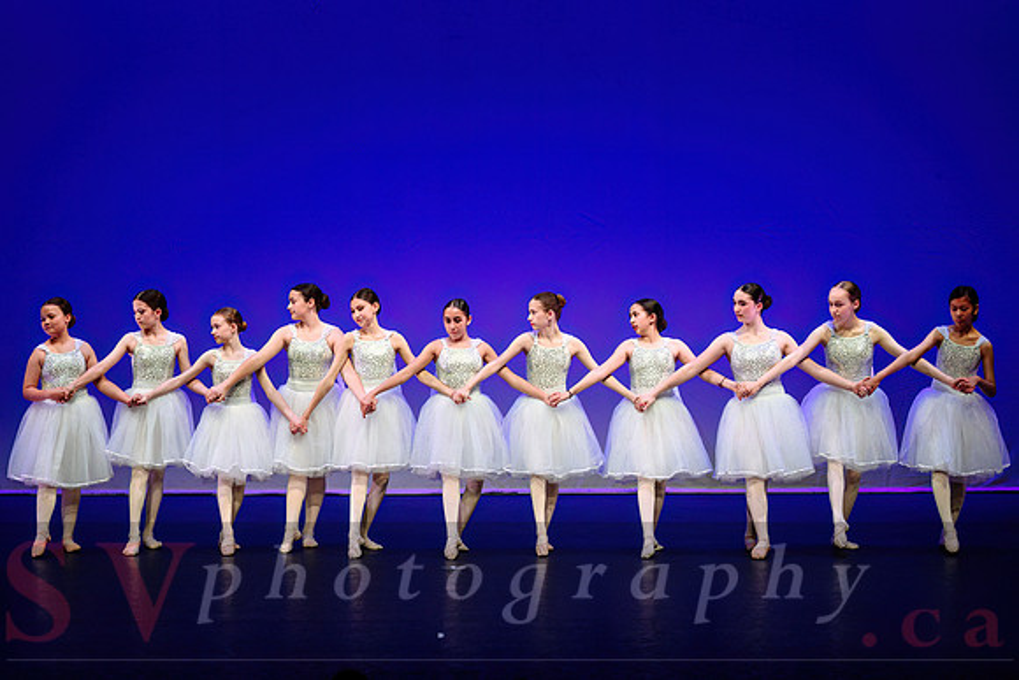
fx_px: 3355
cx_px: 494
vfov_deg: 11.6
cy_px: 389
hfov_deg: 17.3
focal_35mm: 119
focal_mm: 100
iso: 1600
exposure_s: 1/800
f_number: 2.8
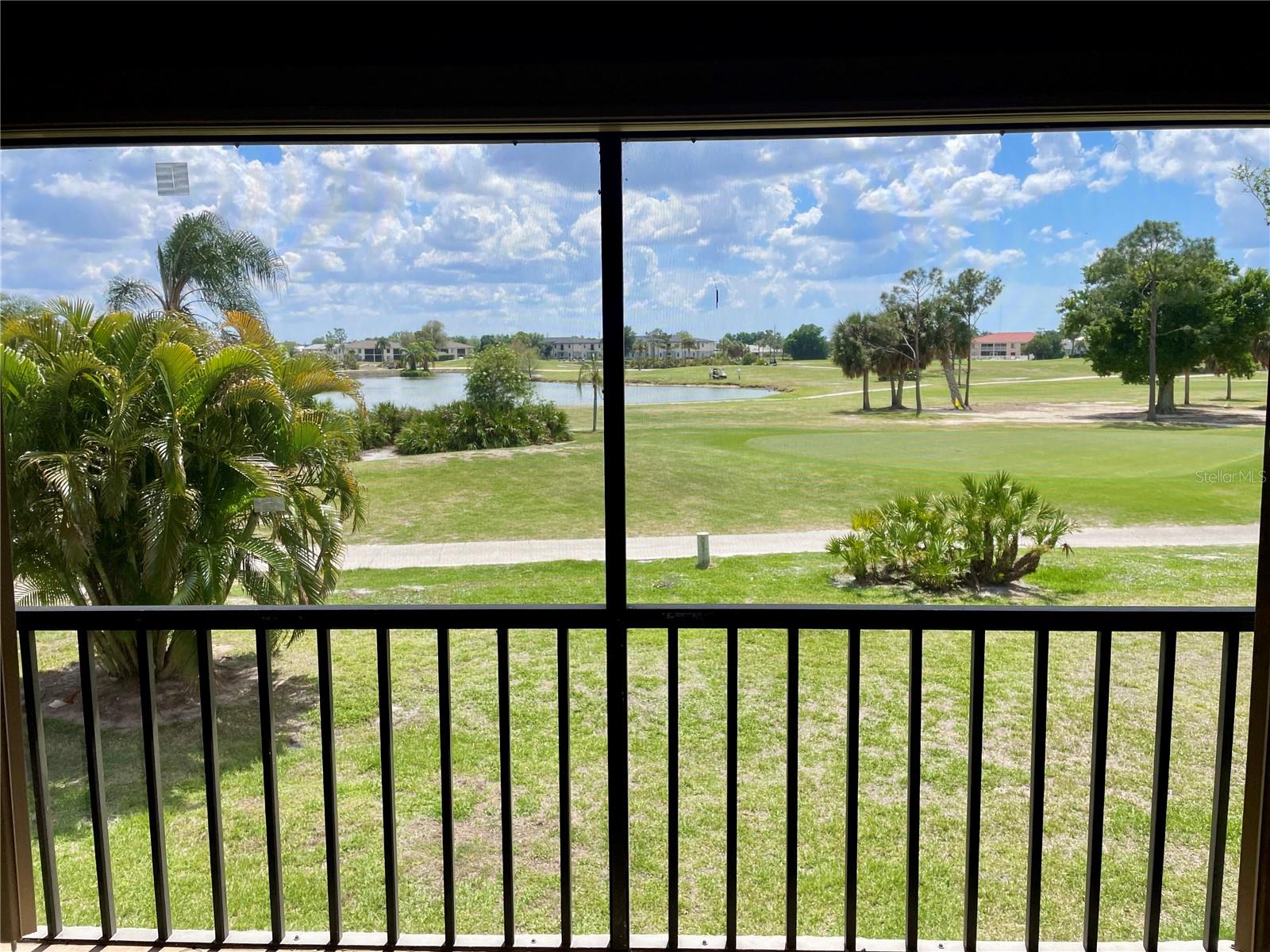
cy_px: 476
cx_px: 635
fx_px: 954
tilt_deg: -6.3
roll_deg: +0.3
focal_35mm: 26
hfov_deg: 67.3
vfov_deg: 53.1
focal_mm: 4.2
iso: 32
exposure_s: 1/2506
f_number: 1.6
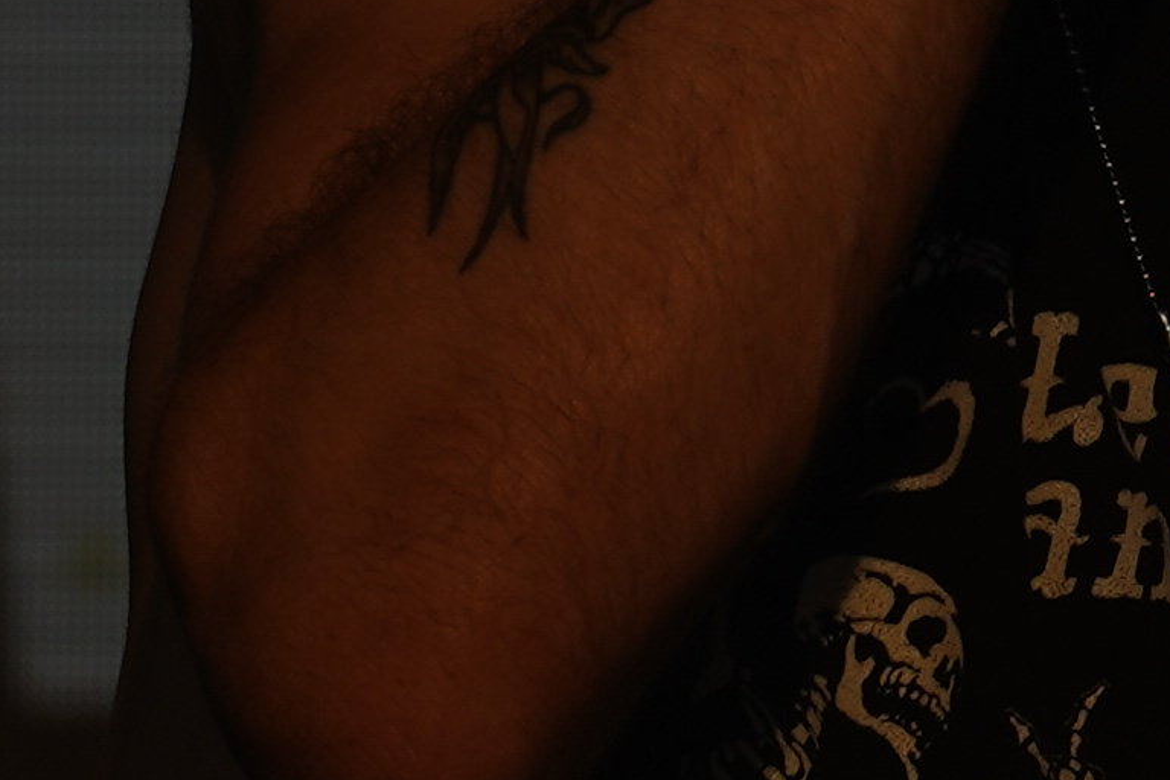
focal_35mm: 820
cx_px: 1693
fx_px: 26648
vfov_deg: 1.7
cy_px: 259
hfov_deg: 2.5
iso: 100
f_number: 8
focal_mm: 105
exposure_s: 1/1250
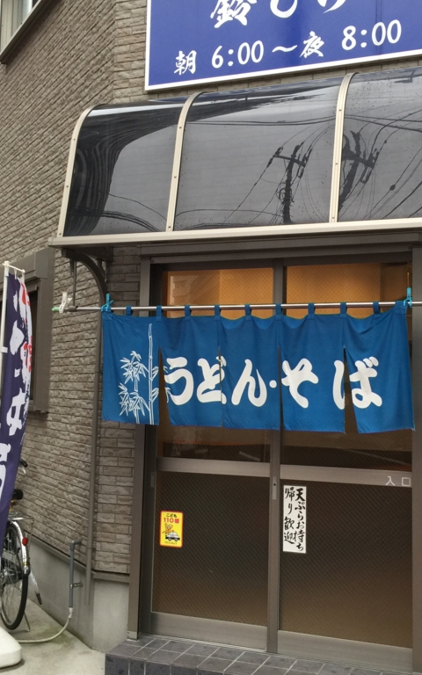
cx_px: 248
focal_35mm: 41
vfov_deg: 48.2
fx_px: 754
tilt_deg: +5.4
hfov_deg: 31.2
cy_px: 331
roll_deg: -2.8
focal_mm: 4.15
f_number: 2.2
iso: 32
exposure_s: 1/40
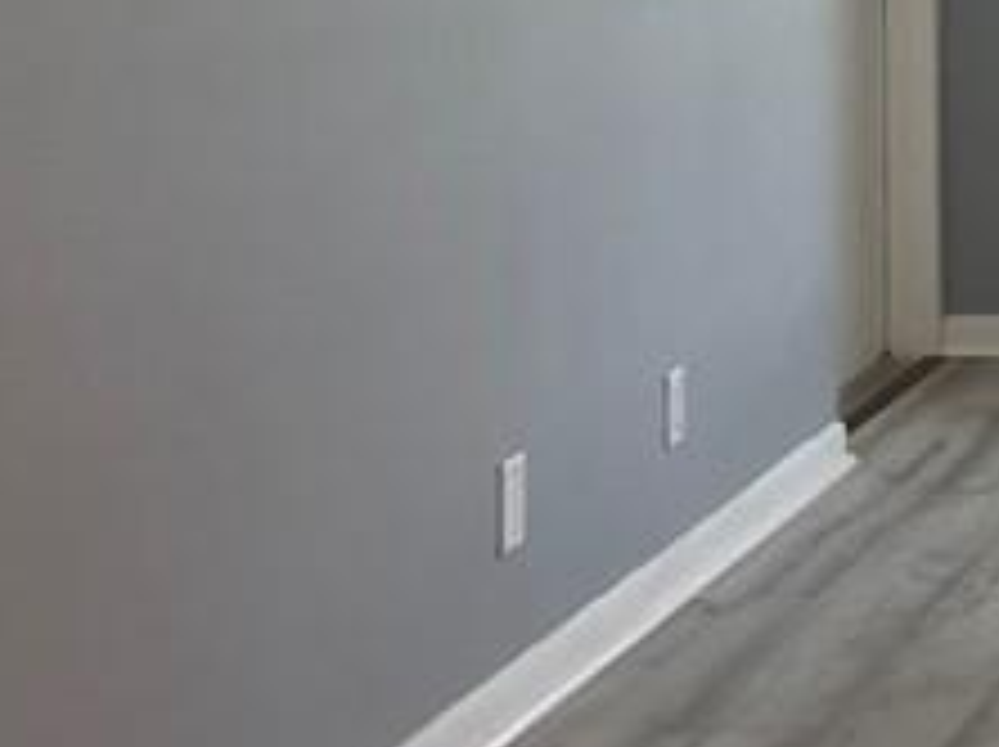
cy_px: -261
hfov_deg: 14.2
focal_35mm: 120
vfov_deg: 11.9
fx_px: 3459
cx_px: 1899
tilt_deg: -2.5
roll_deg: +0.1
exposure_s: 1/120
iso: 125
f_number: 1.6
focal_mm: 5.1
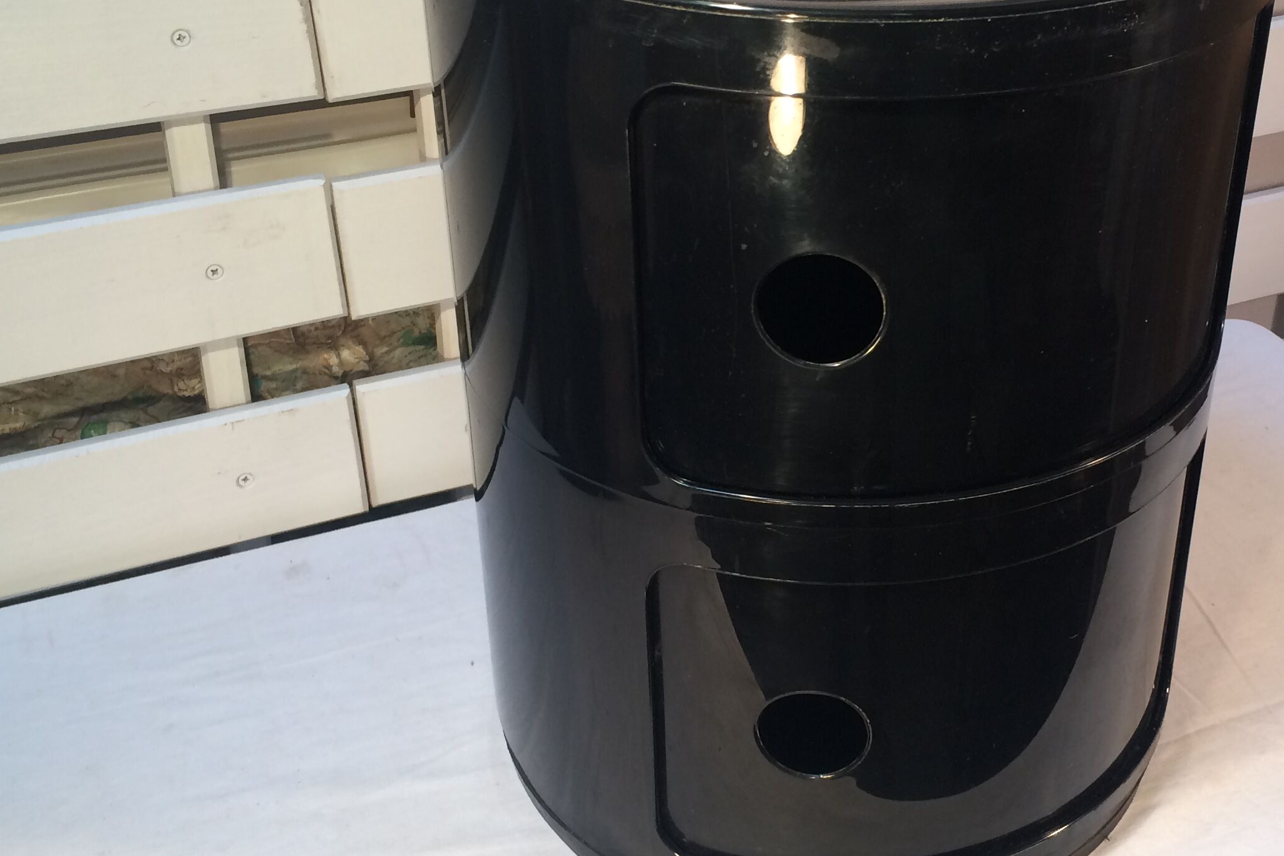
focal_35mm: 48
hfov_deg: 40.8
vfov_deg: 28.0
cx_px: 808
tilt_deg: -31.3
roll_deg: -0.4
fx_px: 1712
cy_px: 368
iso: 40
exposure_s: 1/33
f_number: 2.2
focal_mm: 4.15
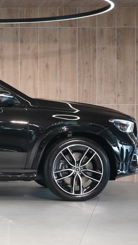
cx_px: -56
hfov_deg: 11.3
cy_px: 127
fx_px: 676
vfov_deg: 20.5
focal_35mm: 104
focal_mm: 58
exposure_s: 1/160
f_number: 5
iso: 8000
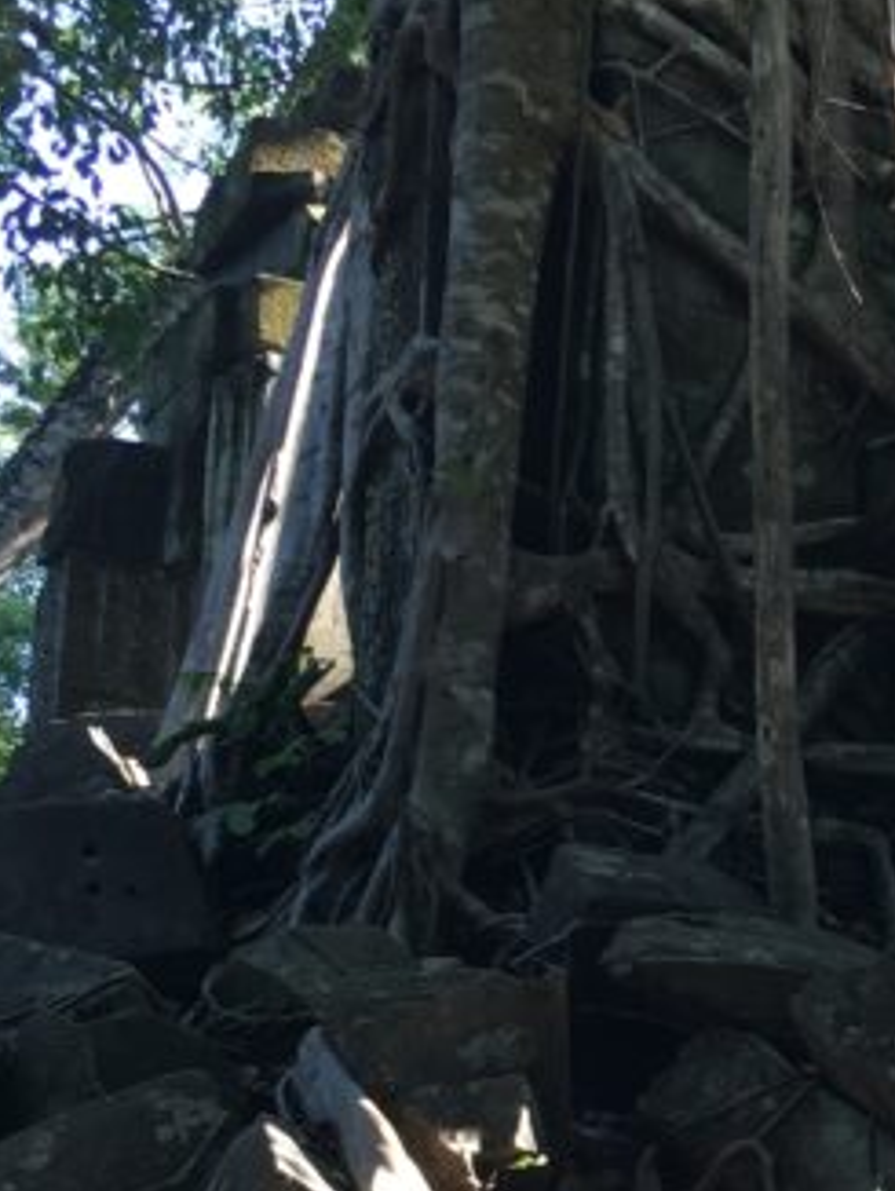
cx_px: 1216
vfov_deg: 21.3
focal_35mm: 91
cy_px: 906
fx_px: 3133
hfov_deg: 15.4
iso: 32
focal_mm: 4.15
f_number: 2.2
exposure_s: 1/100
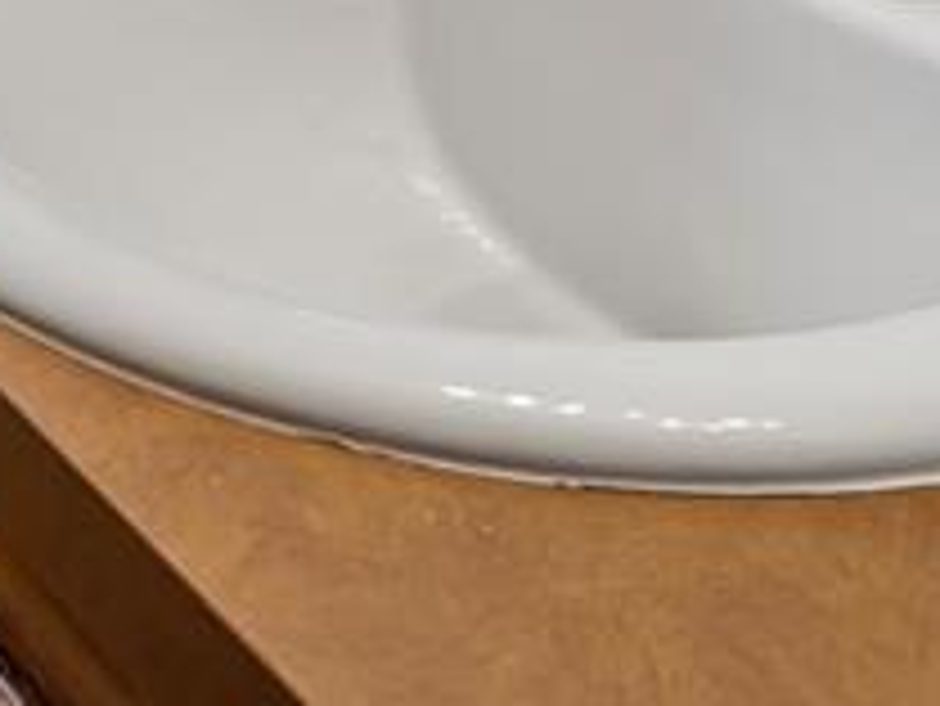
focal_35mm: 69
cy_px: -710
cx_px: 9
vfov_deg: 16.3
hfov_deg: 26.7
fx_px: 1870
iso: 400
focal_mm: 14.6
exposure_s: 1/6
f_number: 8
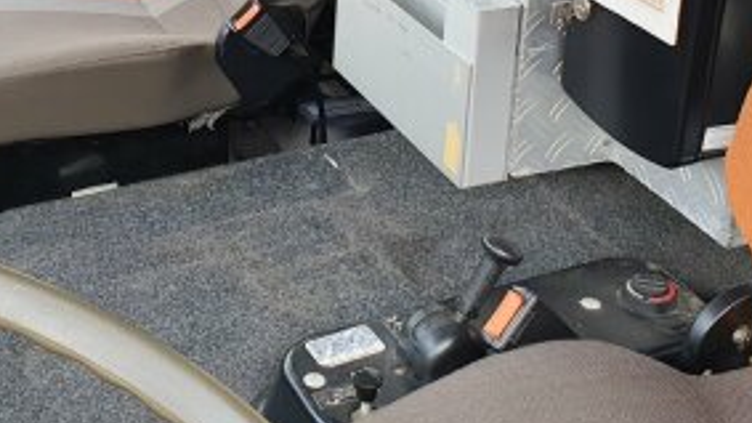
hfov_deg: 32.5
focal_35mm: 64
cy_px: -29
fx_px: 1276
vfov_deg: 18.2
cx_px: 226
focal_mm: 4.3
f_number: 2.4
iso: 50
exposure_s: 1/76
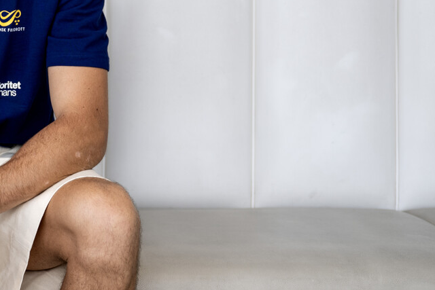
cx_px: -6
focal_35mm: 105
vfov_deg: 12.9
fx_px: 1269
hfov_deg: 18.9
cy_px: 0
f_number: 2.8
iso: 160
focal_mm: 42
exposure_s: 1/60
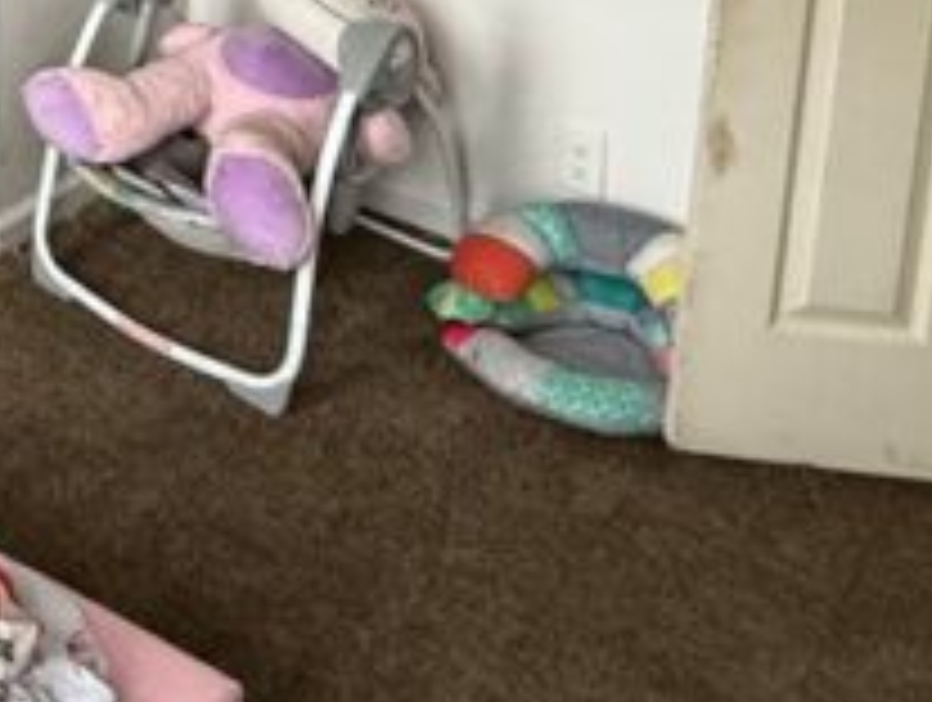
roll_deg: +0.9
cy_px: -284
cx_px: -239
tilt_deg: -9.9
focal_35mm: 54
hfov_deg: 29.5
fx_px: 1456
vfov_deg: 23.1
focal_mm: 2.22
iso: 250
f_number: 2.2
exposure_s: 1/60
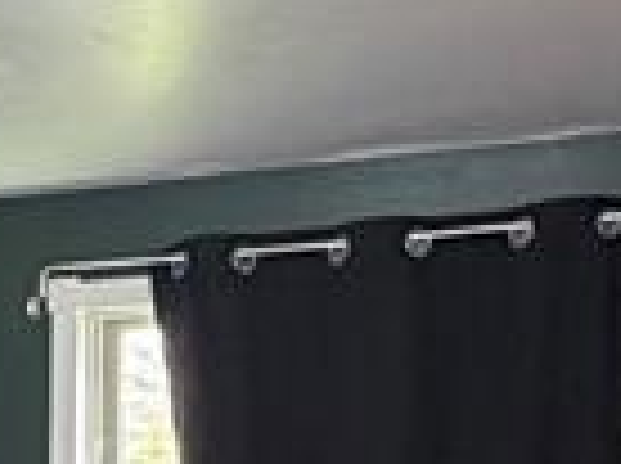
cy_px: 910
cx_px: -284
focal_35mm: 104
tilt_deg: -10.4
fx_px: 1862
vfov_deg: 12.6
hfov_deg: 17.2
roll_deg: +1.6
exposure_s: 1/60
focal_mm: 2.22
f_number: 2.2
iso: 400
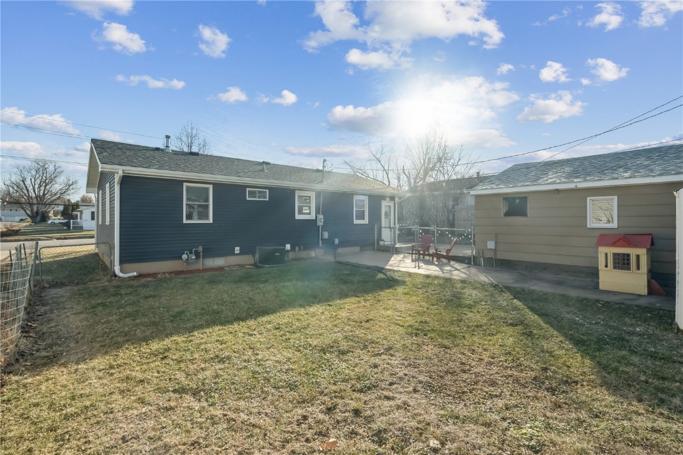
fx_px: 304
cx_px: 342
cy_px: 228
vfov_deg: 73.7
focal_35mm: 16
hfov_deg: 96.7
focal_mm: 16
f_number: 10
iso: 400
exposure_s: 1/400
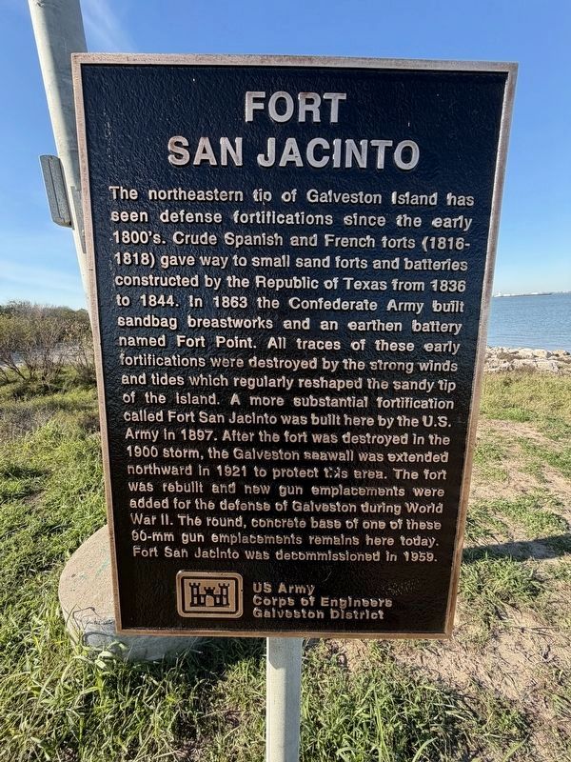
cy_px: 381
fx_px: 308
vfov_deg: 102.1
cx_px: 286
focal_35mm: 14
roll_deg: +3.2
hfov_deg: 85.7
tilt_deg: -13.1
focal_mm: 2.22
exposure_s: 1/502
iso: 50
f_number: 2.2
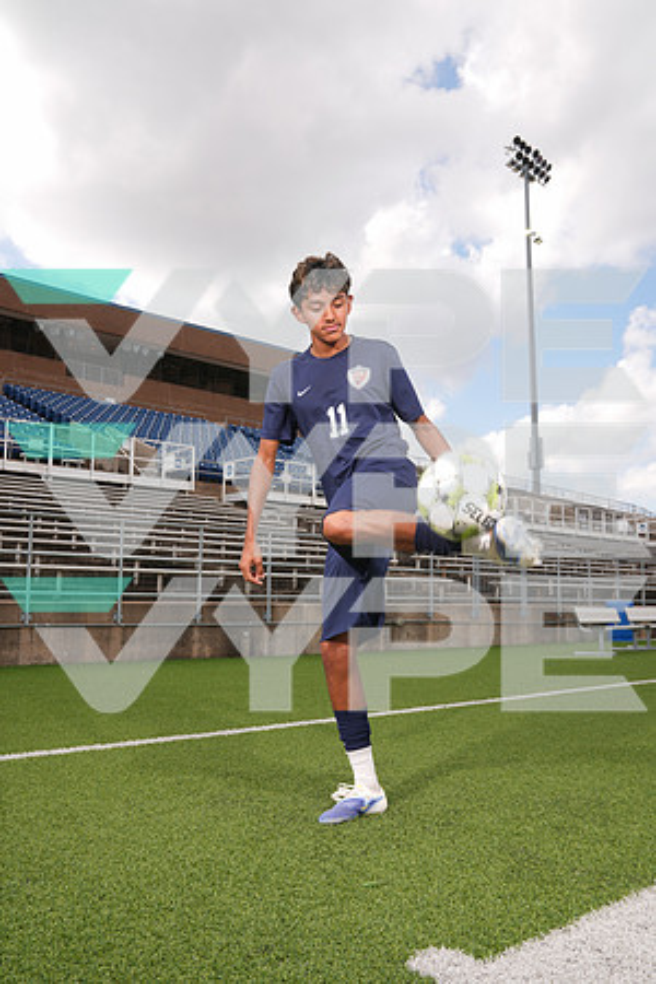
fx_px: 820
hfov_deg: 43.6
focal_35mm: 30
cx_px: 328
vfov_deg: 61.9
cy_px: 492
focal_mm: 30
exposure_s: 1/200
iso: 80
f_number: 7.1
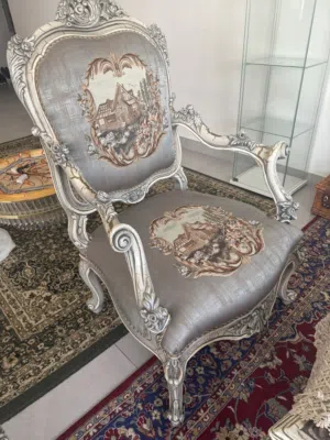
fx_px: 305
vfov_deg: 71.6
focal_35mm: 24
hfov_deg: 56.8
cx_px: 165
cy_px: 220
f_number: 1.78
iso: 200
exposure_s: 1/71
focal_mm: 6.76
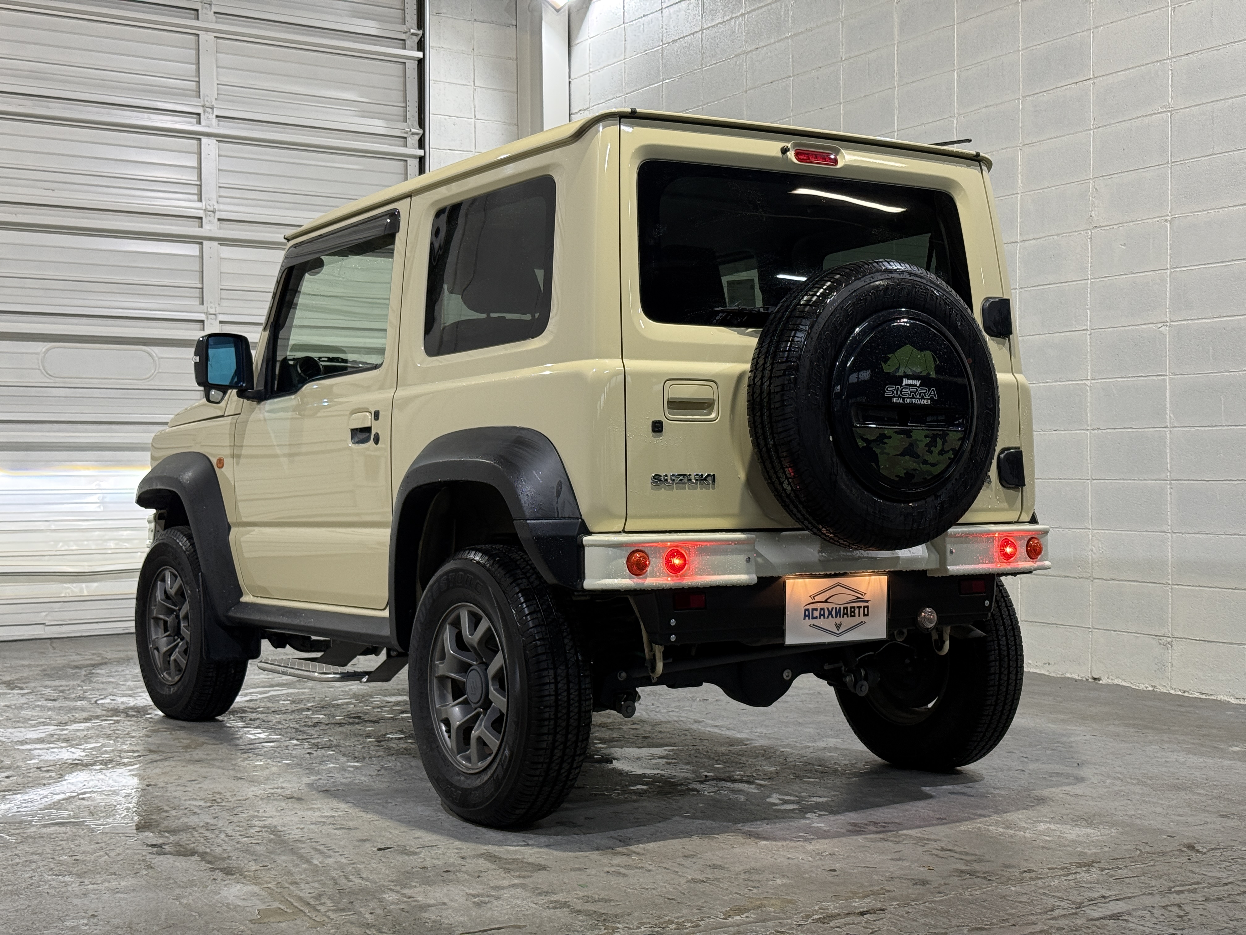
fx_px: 1728
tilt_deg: +0.5
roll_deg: -0.1
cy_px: 468
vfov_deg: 30.3
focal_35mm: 48
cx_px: 623
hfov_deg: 39.7
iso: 125
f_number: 1.78
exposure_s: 1/60
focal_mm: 6.76
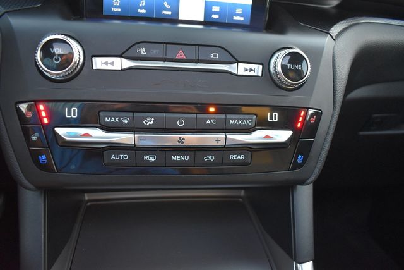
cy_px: 135
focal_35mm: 27
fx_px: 303
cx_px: 202
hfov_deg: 67.4
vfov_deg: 48.0
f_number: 3.5
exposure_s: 1/125
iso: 2000
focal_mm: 18
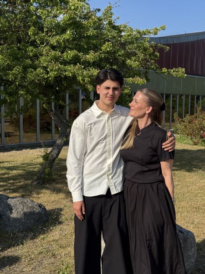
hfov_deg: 30.3
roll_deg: -1.3
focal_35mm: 48
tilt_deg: -5.3
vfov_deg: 39.7
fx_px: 379
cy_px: 137
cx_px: 102
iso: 64
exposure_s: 1/6536
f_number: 1.78
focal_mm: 6.76
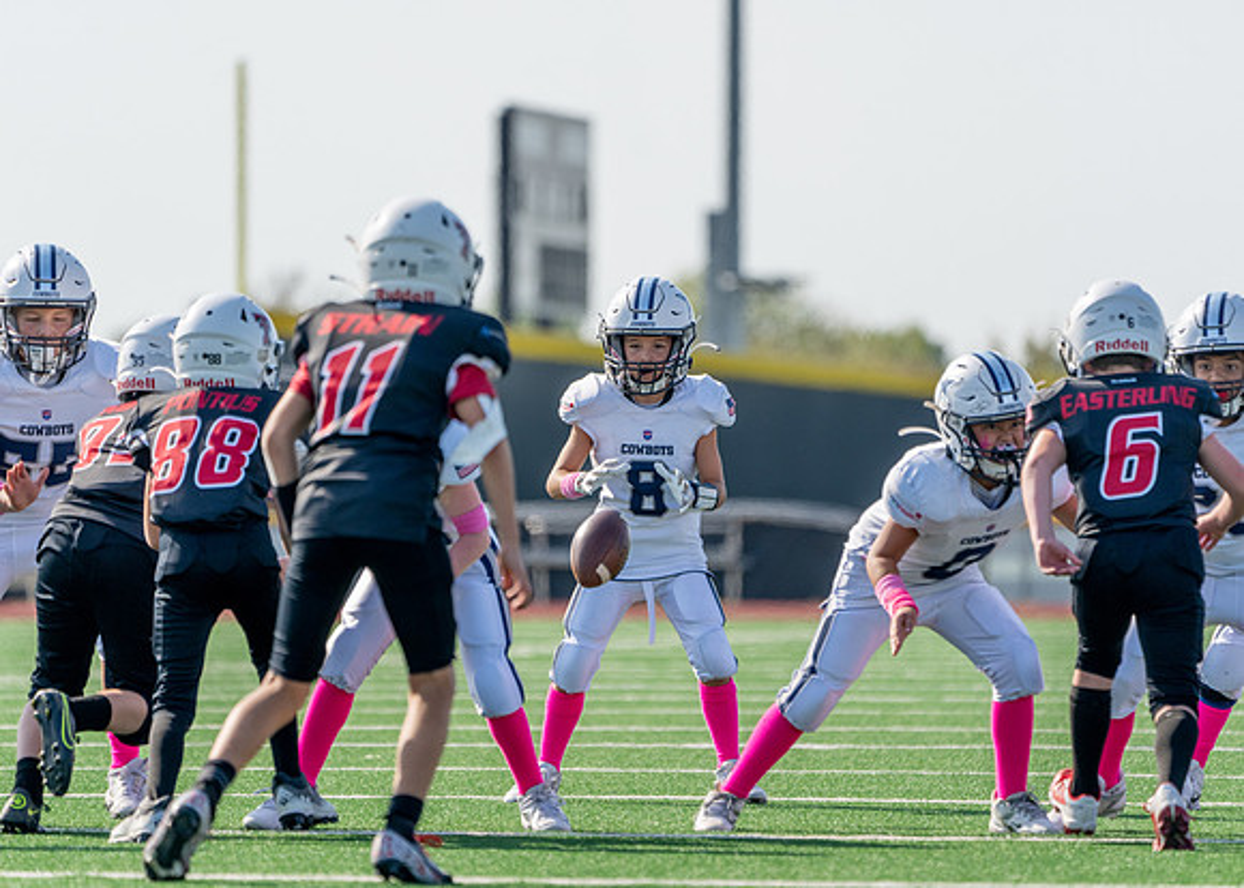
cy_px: 444
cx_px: 622
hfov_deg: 4.8
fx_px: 14805
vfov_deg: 3.4
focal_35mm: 419
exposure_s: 1/1250
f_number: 5.6
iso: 250
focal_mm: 400
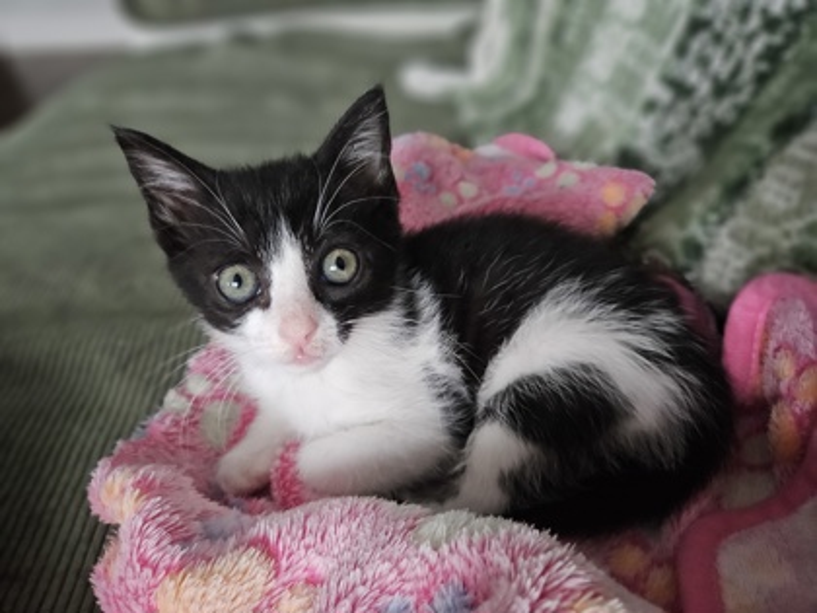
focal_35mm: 23
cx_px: 408
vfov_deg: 58.9
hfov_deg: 73.9
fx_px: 543
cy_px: 306
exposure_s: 1/24
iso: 640
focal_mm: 5.4
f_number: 1.8
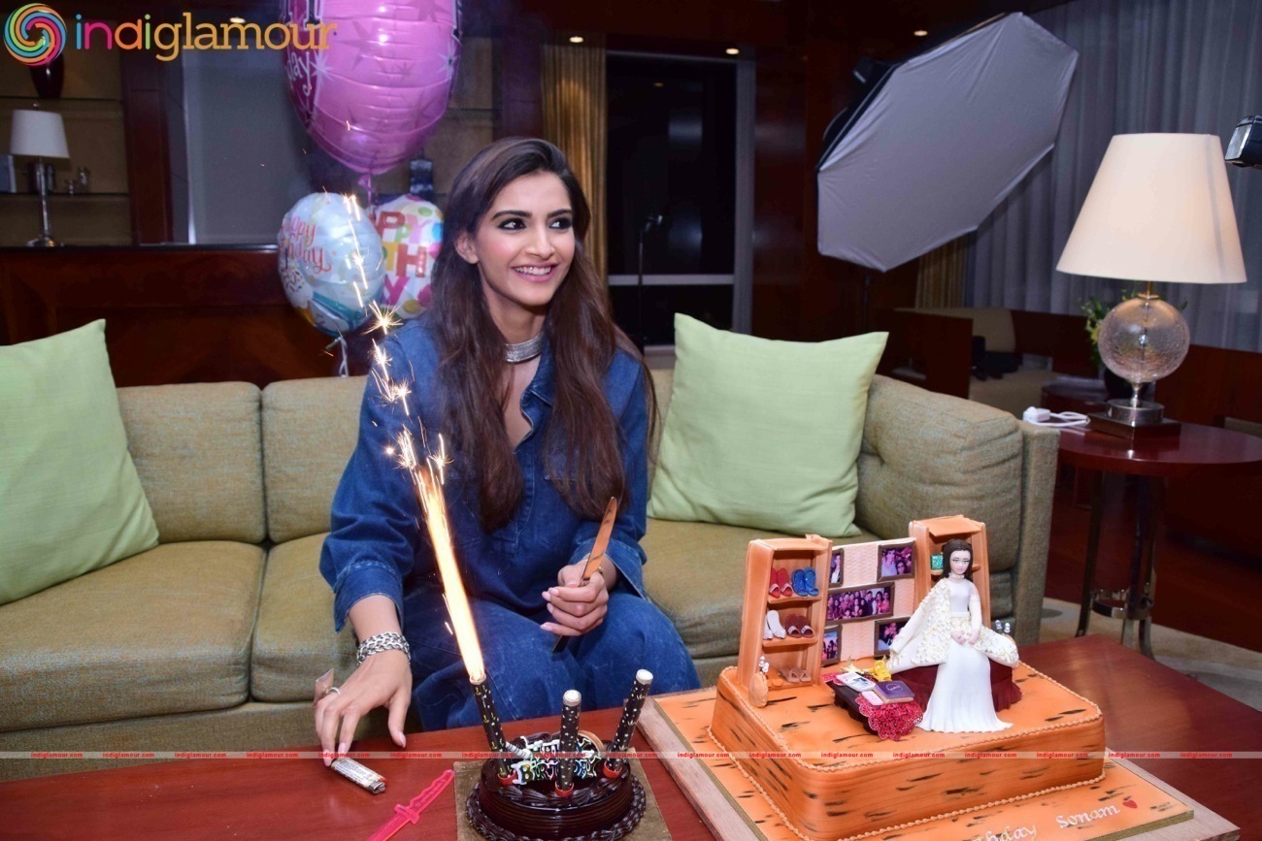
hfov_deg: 67.4
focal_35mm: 27
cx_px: 631
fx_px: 947
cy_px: 420
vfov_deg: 47.9
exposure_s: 1/200
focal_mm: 18
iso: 800
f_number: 5.6
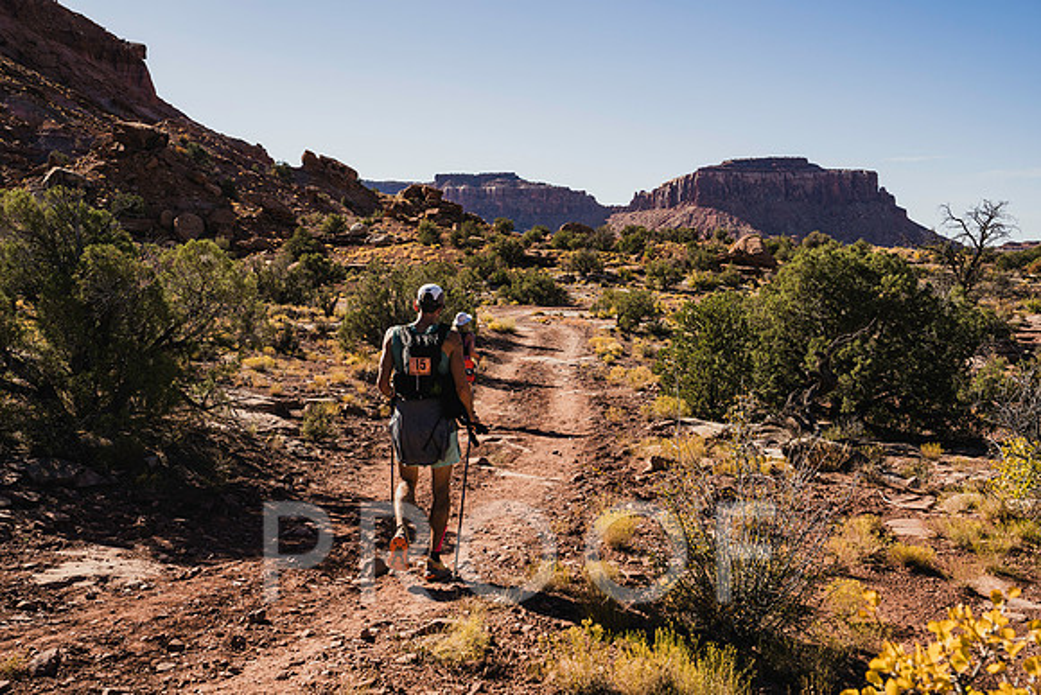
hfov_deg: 58.7
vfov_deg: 41.1
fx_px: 926
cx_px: 520
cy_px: 348
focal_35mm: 32
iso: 100
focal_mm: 32
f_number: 5.6
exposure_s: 1/500
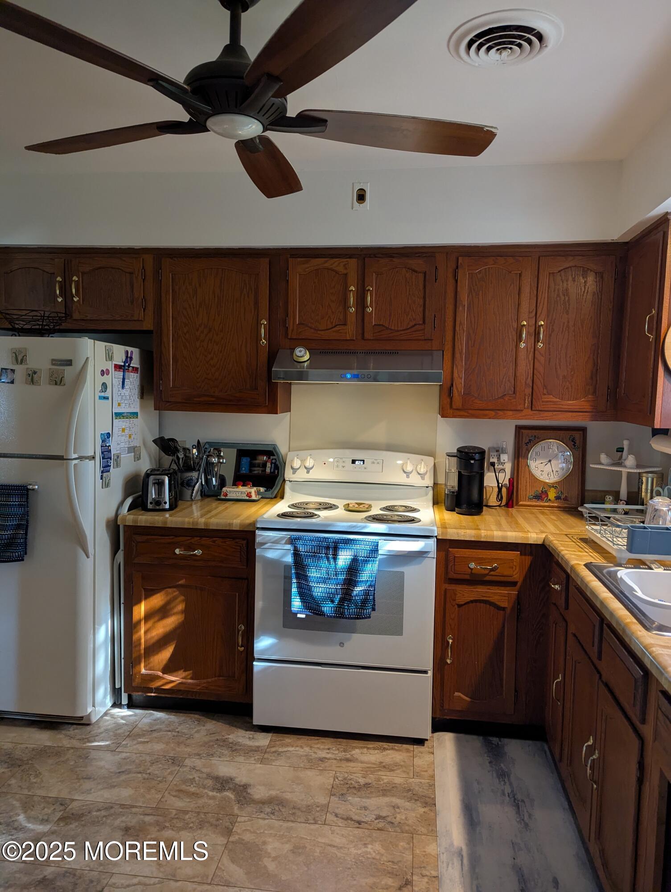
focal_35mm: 24
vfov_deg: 71.5
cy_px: 446
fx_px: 619
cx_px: 336
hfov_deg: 56.9
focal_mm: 6.81
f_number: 1.85
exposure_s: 1/24
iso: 176
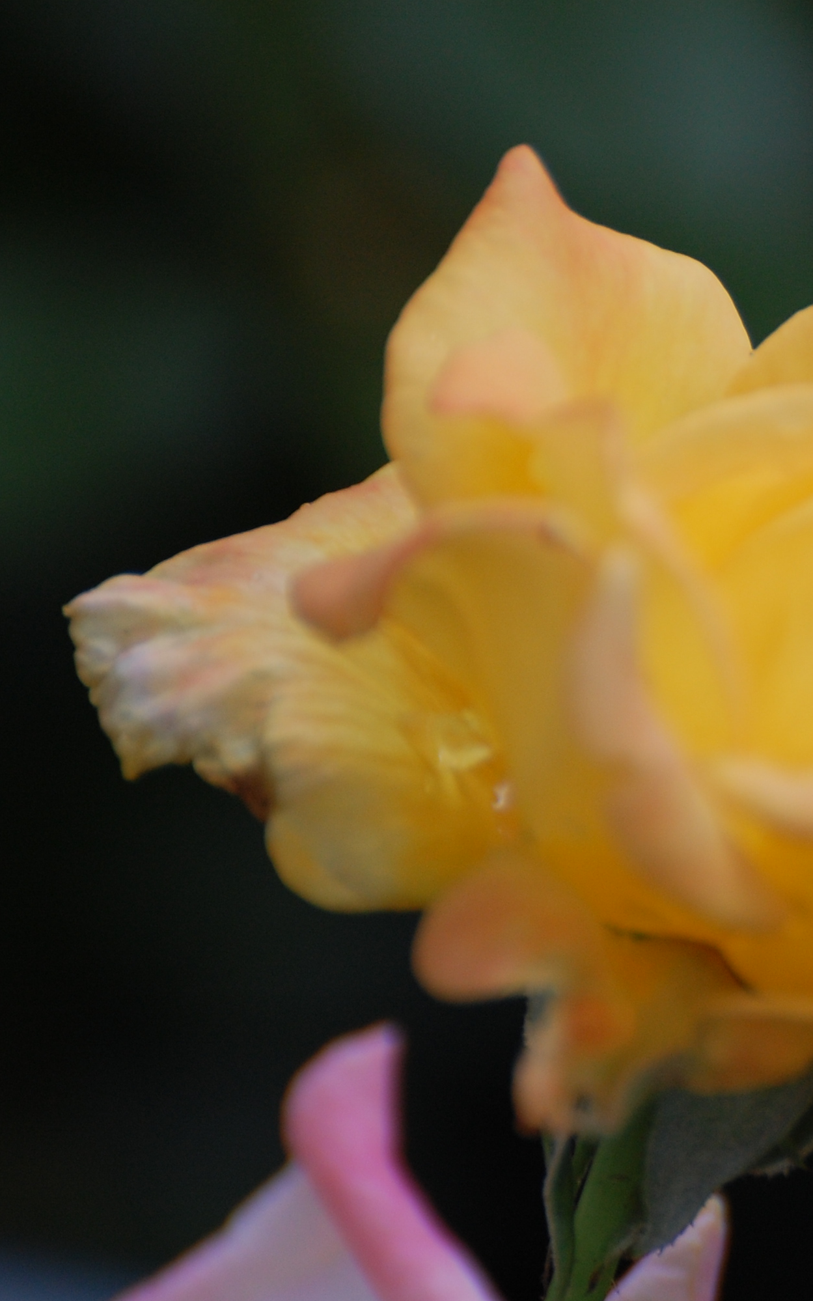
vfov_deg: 3.0
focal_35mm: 690
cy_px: 650
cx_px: 770
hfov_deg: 1.9
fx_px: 24458
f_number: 5.6
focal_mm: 300
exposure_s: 1/200
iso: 400
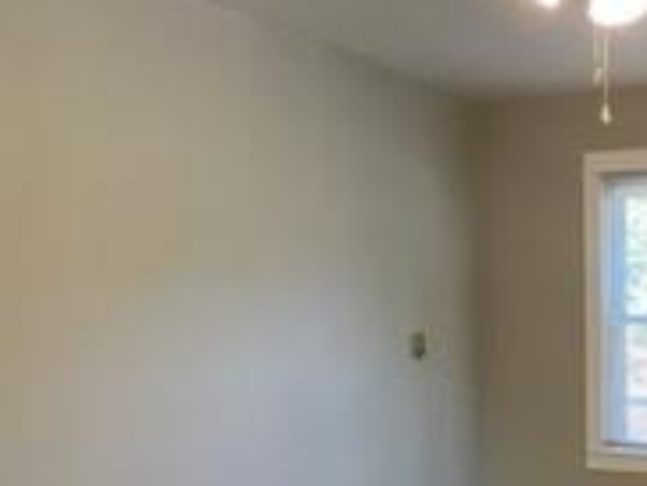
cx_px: 622
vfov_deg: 30.2
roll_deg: -0.4
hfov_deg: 37.5
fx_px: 860
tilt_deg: -8.9
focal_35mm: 46
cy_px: 440
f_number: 1.8
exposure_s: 1/60
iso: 160
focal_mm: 1.57
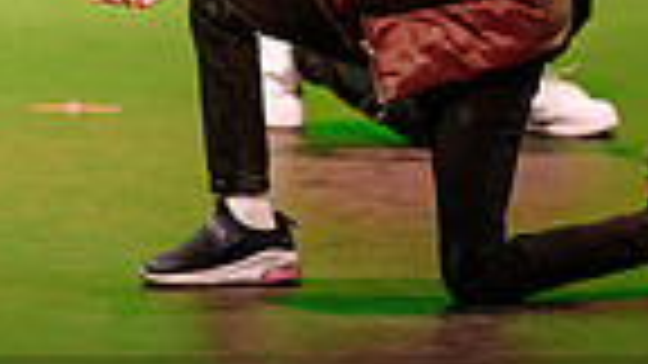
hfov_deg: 3.1
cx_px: -86
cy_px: -110
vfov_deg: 1.7
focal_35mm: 695
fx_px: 11942
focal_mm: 165
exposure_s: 1/320
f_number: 2.8
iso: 1250
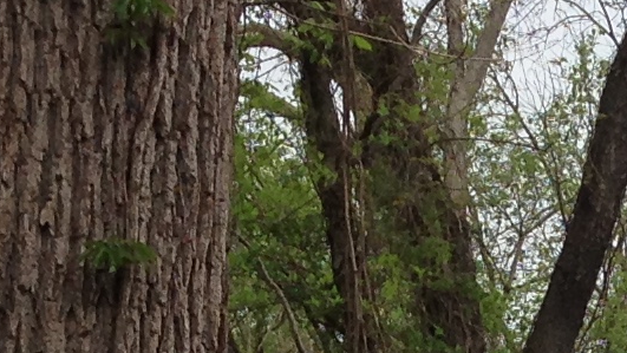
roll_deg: -1.3
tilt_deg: -3.1
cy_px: 1093
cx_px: 910
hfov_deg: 9.5
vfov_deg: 5.2
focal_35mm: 221
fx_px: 3675
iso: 50
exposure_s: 1/653
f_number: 2.4
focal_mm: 4.12
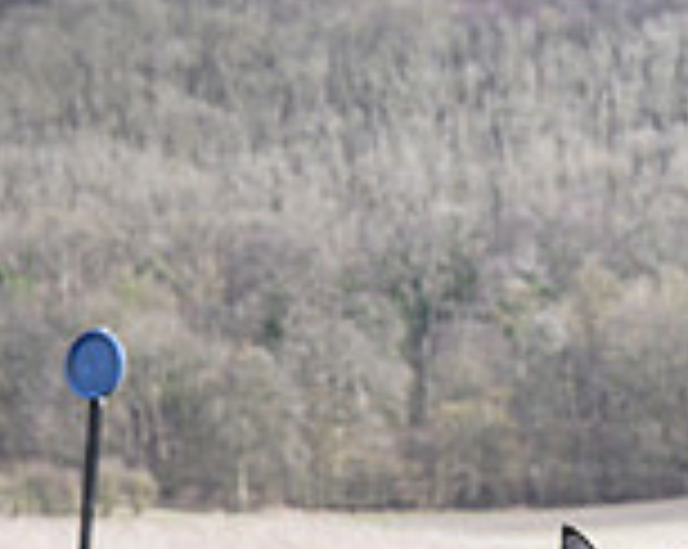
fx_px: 7911
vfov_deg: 4.0
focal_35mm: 389
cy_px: 586
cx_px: 905
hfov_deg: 5.0
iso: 400
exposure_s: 1/800
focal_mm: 79
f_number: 5
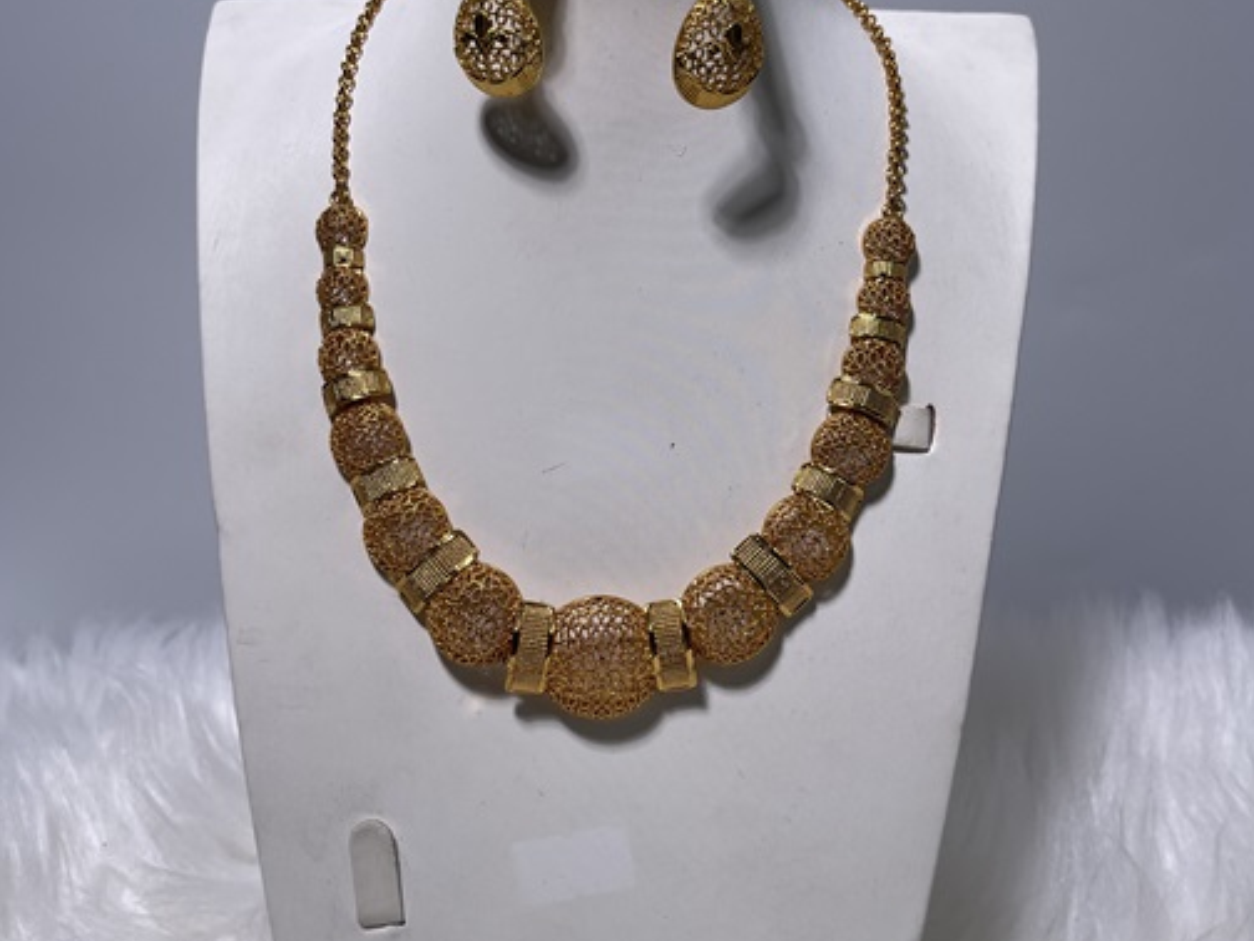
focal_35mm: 36
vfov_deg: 39.7
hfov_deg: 51.3
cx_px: 612
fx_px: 1304
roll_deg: -0.2
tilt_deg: -20.5
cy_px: 487
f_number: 1.6
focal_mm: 5.1
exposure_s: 1/1883
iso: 32
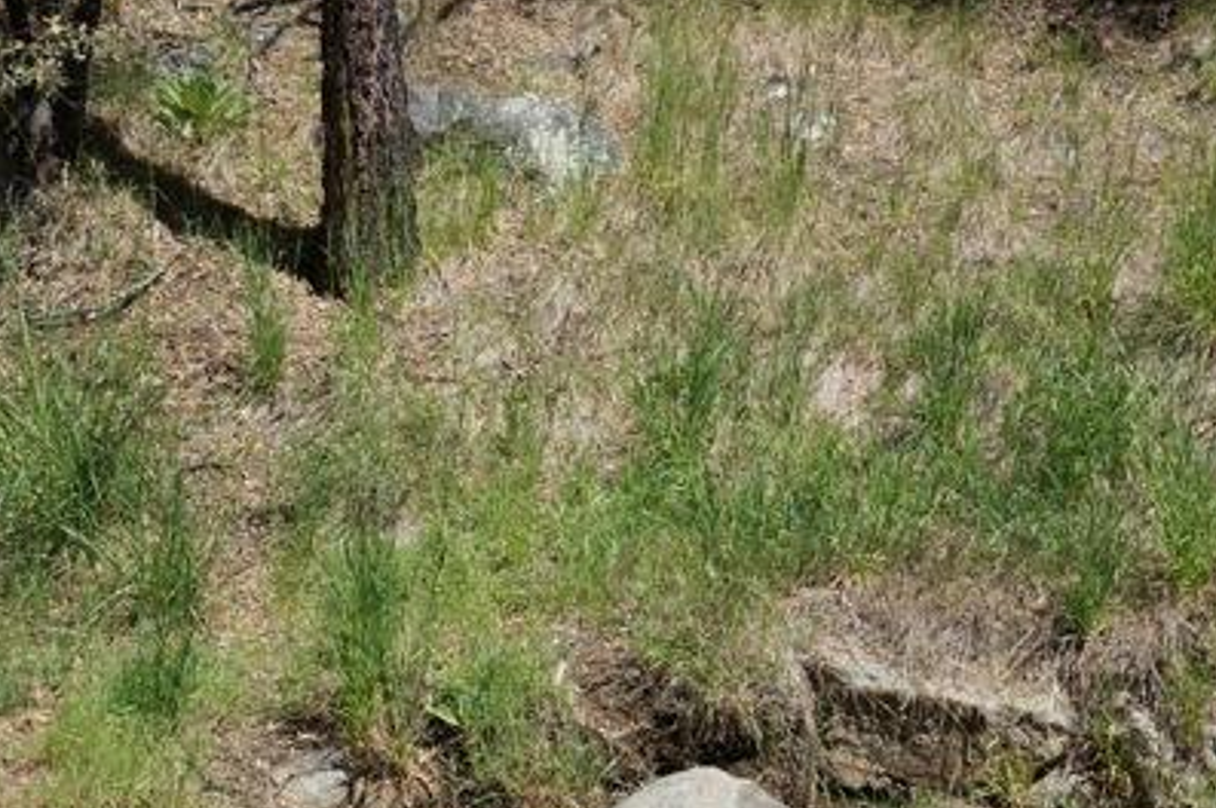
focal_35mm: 80
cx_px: 818
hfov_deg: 25.3
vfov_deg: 17.0
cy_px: 614
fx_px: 2693
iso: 100
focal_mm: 33
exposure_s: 1/160
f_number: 9
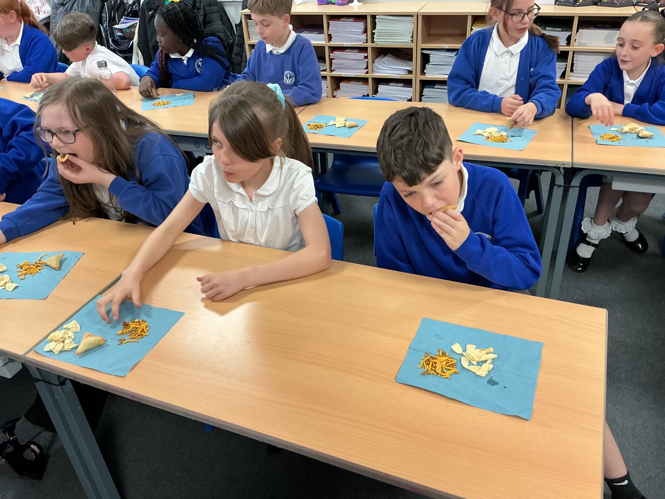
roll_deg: +3.2
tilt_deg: -31.5
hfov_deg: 61.7
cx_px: 332
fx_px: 557
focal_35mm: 29
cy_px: 250
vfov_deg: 48.2
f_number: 1.8
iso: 100
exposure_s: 1/50
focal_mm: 3
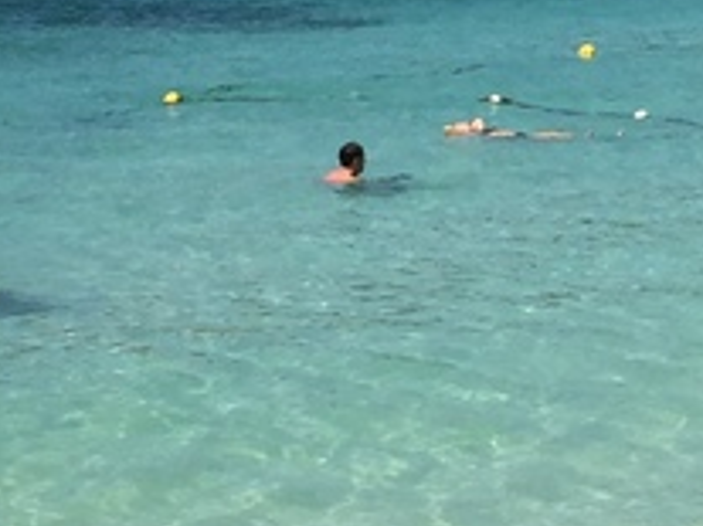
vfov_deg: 8.8
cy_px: -48
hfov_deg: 11.7
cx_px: 581
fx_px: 3410
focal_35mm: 168
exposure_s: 1/3300
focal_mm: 4.15
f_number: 2.2
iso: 32
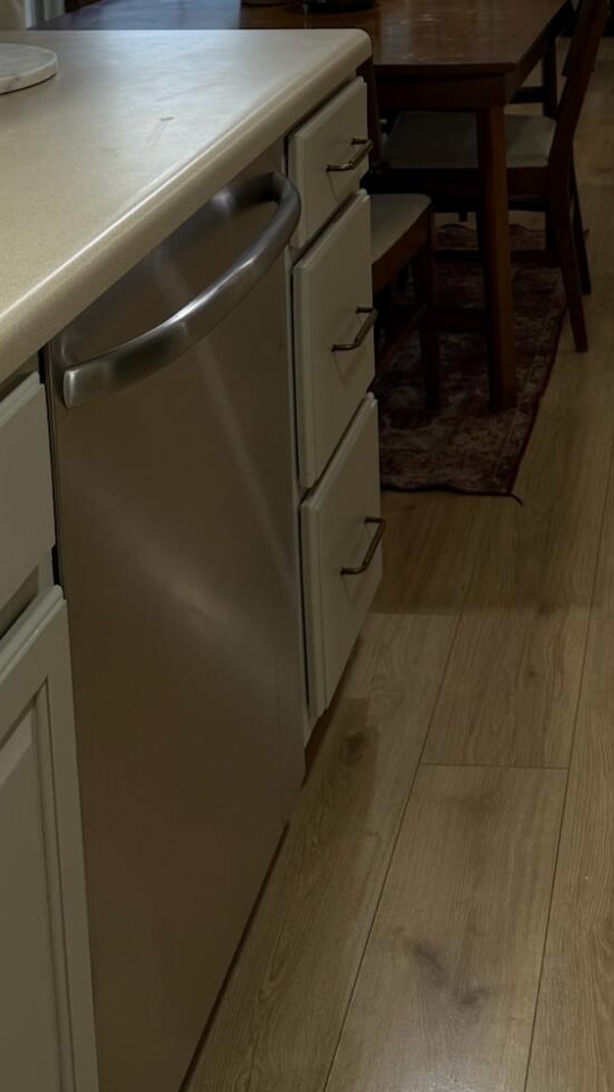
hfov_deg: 21.9
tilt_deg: -8.3
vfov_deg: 35.3
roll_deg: +0.9
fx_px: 1534
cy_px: -9
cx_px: 602
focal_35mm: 53
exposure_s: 1/60
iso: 100
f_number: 1.78
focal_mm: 6.76
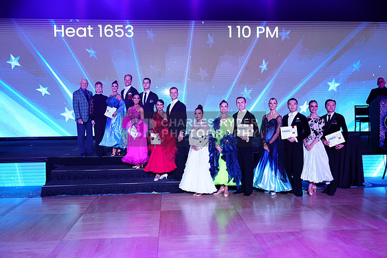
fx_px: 344
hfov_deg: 58.7
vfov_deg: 41.1
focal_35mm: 32
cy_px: 129
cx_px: 194
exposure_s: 1/500
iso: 2000
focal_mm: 32
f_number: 4
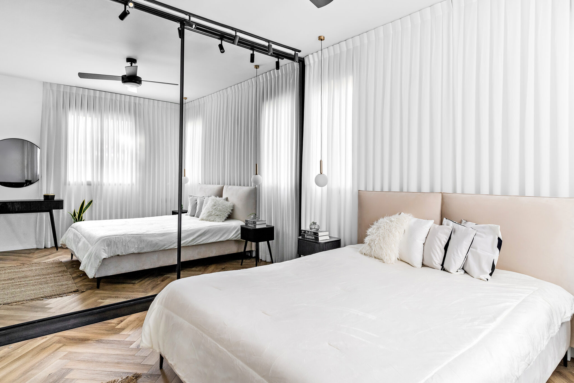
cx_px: 287
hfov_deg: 84.0
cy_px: 192
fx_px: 319
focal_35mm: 20
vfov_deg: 61.9
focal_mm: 20
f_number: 9
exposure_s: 1/2
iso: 640
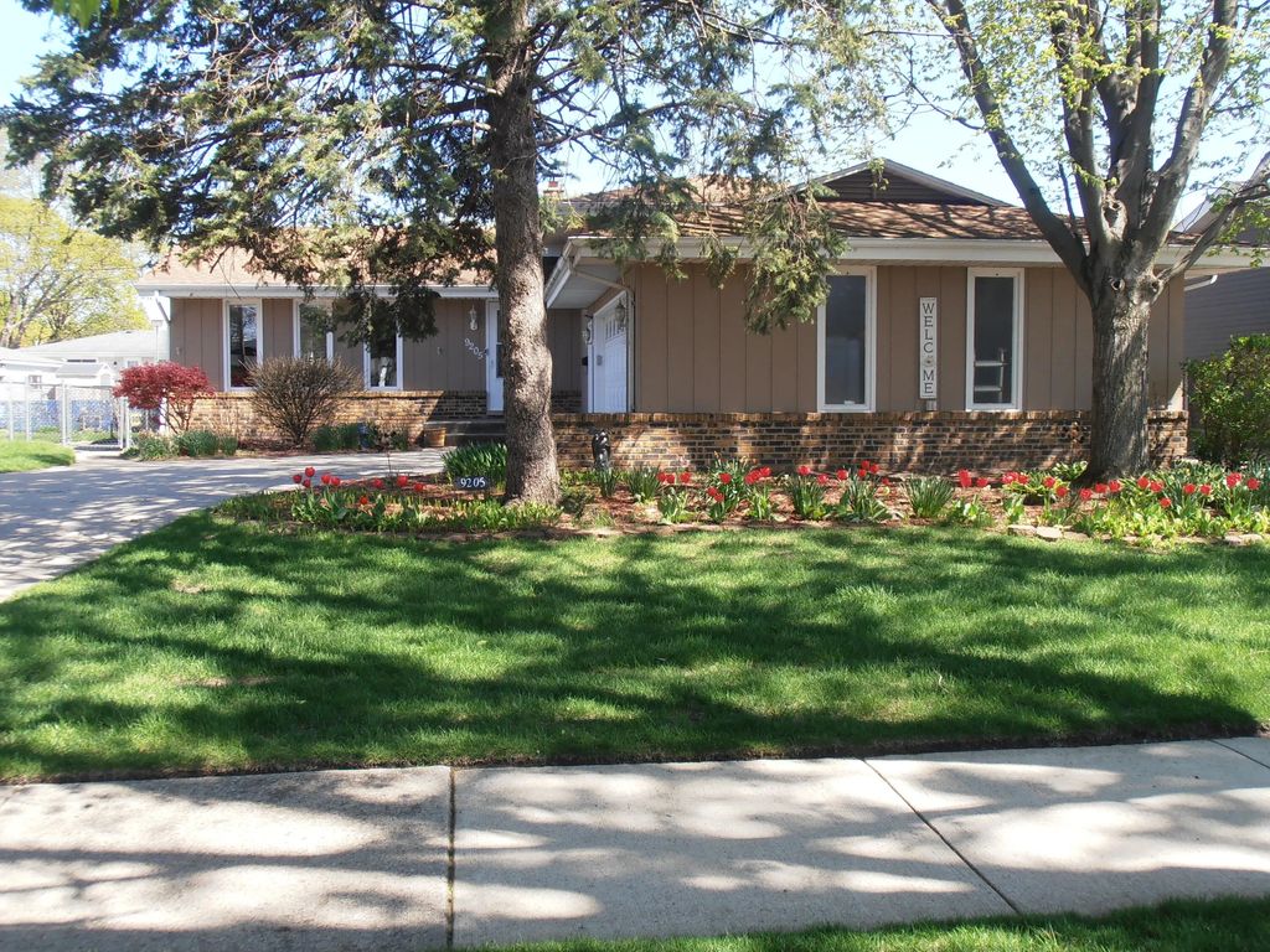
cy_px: 476
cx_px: 635
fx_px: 1357
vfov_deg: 38.7
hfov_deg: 50.1
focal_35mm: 37
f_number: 3.9
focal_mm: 6.61
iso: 80
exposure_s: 1/200
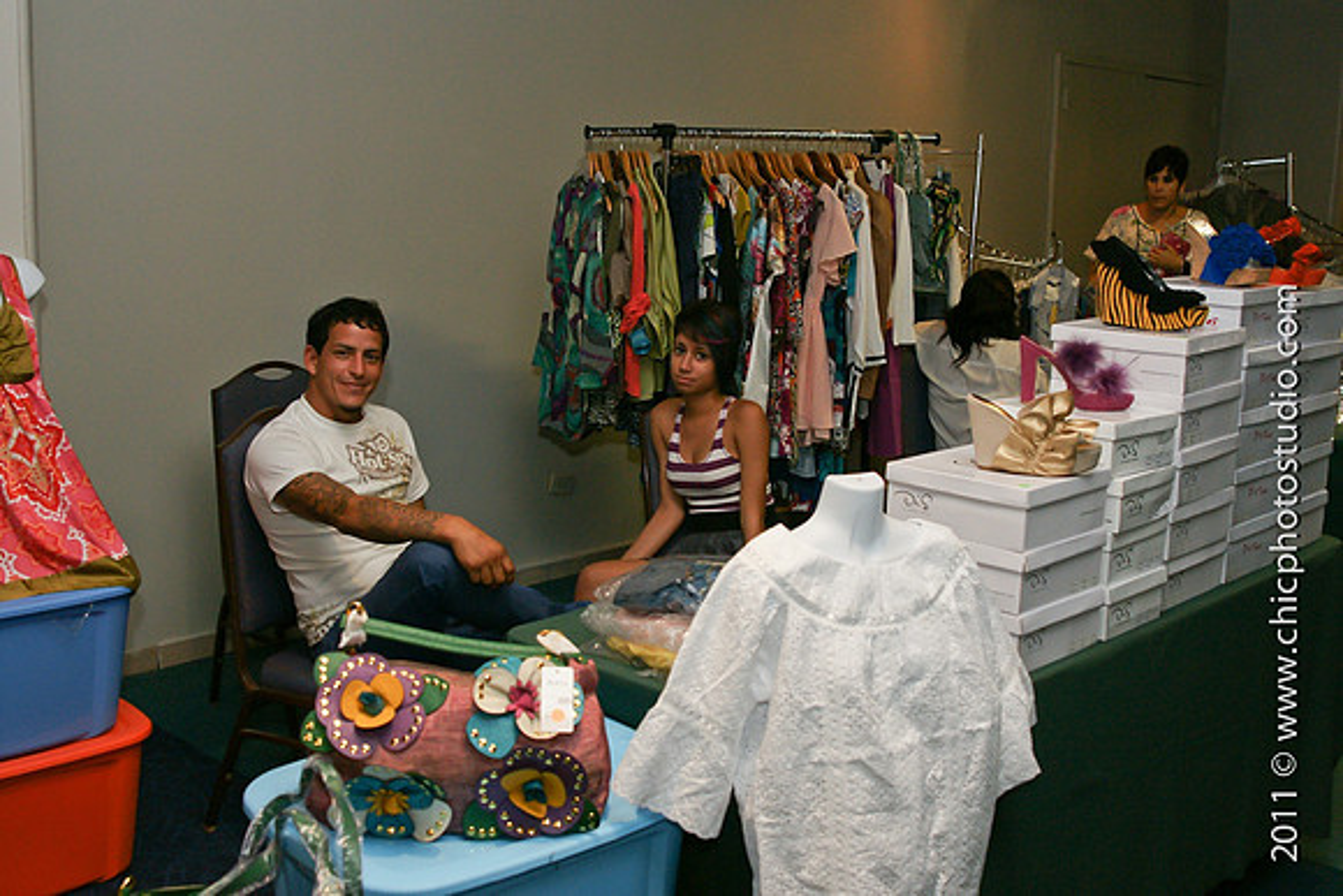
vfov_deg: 36.9
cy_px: 448
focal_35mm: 36
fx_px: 1343
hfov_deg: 53.1
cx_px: 672
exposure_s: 1/160
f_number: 3.2
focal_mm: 24
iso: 800
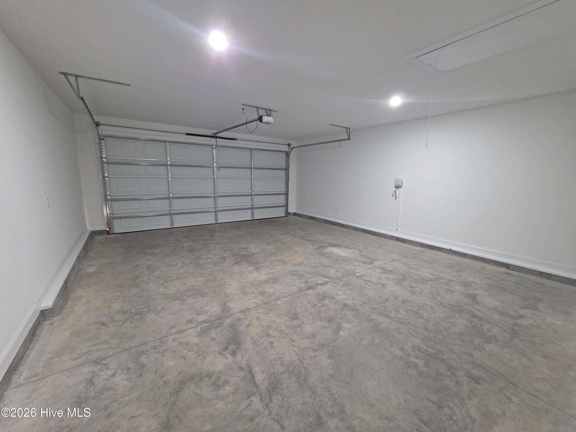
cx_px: 288
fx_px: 216
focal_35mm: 13
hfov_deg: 106.2
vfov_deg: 89.9
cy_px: 216
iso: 800
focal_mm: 2.2
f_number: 1.9
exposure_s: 1/60
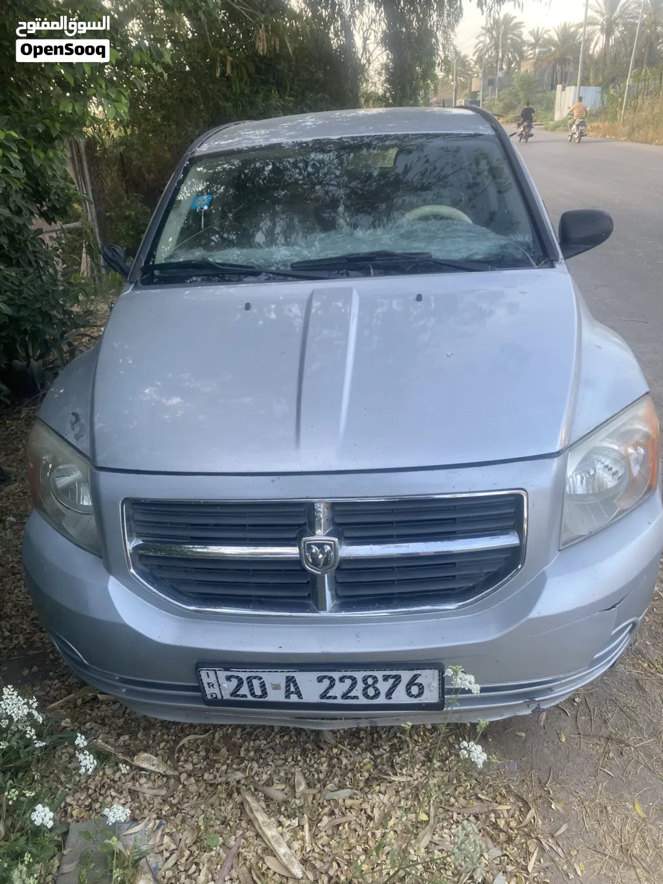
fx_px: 664
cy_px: 442
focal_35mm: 26
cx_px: 332
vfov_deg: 67.3
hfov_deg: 53.1
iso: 40
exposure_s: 1/122
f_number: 1.8
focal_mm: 4.25
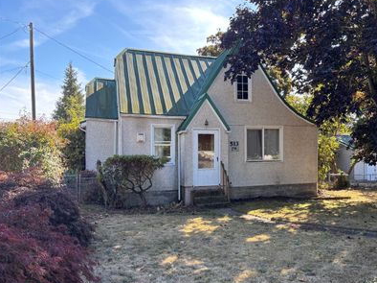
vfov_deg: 42.9
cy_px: 150
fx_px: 359
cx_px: 233
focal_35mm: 33
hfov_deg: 54.8
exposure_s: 1/425
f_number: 1.6
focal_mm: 5.96
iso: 50
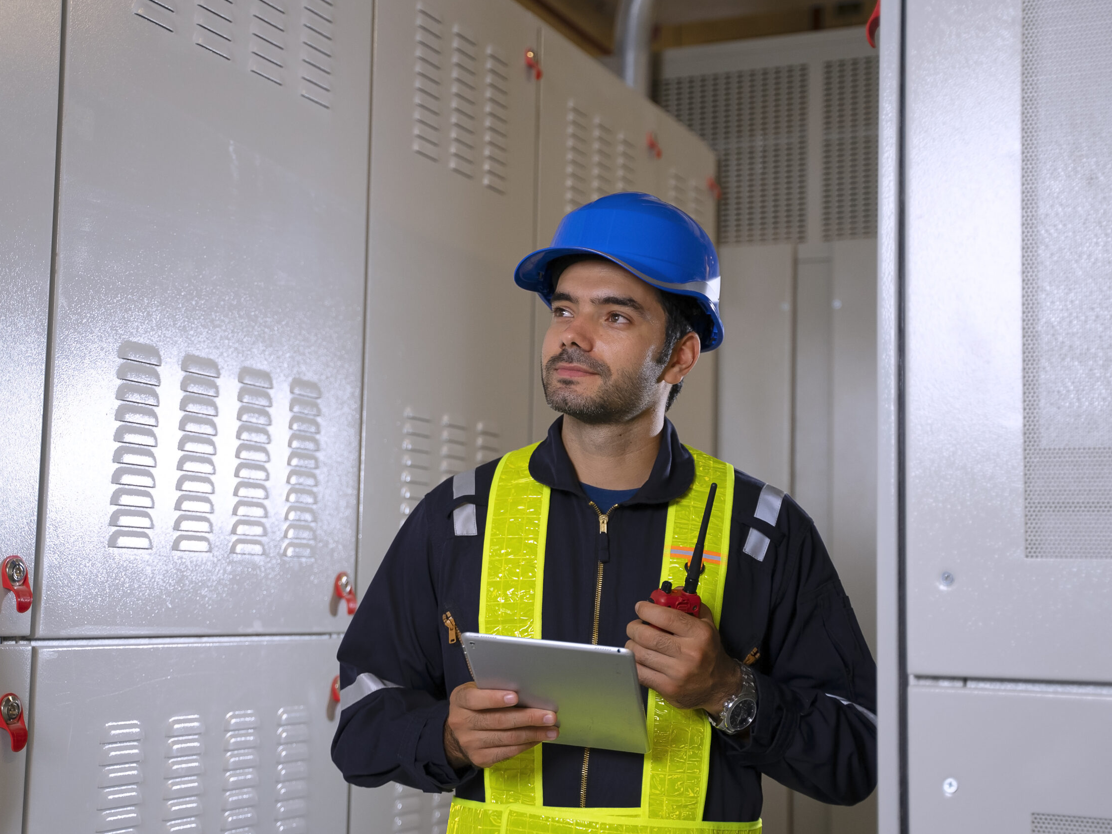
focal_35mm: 56
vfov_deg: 26.1
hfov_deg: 34.3
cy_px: 421
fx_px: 1799
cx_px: 529
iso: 640
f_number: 2.8
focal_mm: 51
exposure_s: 1/160
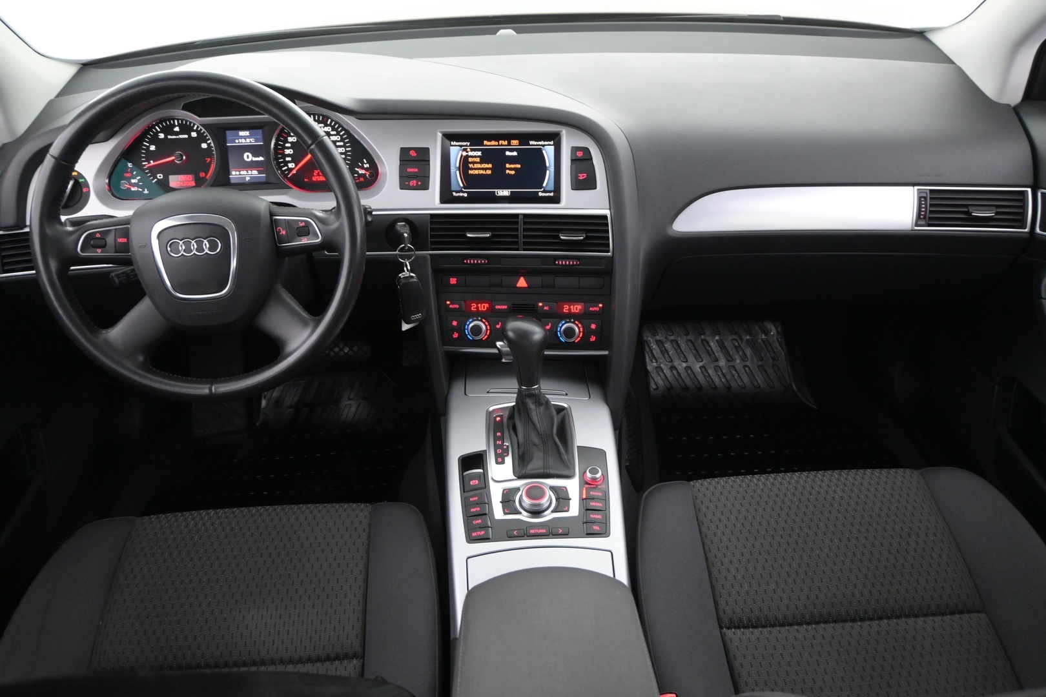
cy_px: 348
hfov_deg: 60.7
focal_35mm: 31
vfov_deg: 42.6
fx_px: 893
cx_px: 523
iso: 2800
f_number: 3.8
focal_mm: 20.5
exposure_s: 1/30
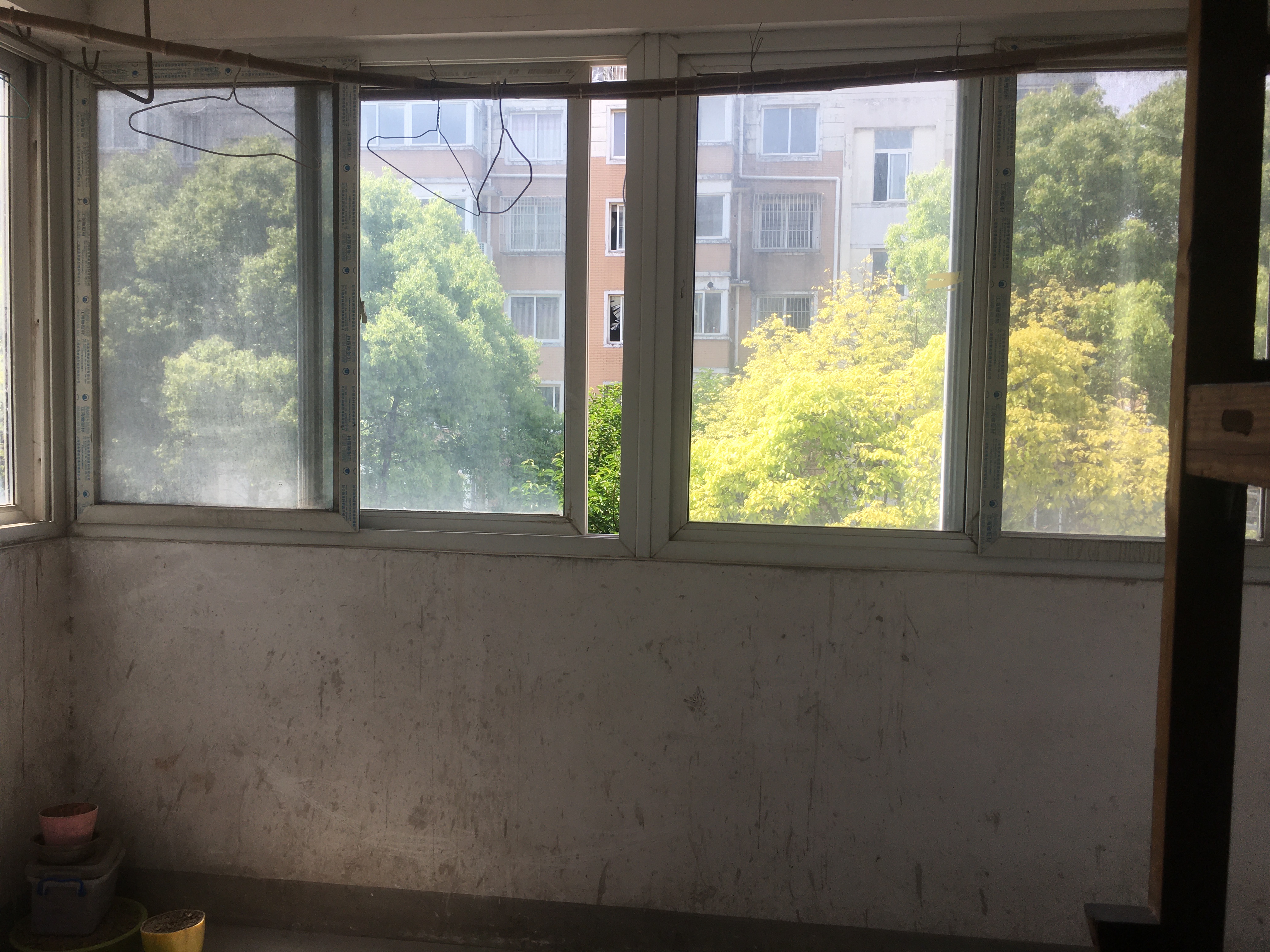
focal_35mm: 29
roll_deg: -0.2
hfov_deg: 61.7
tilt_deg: -1.8
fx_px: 1064
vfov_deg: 48.2
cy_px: 476
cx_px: 635
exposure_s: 1/422
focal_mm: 4.15
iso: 25
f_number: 2.2
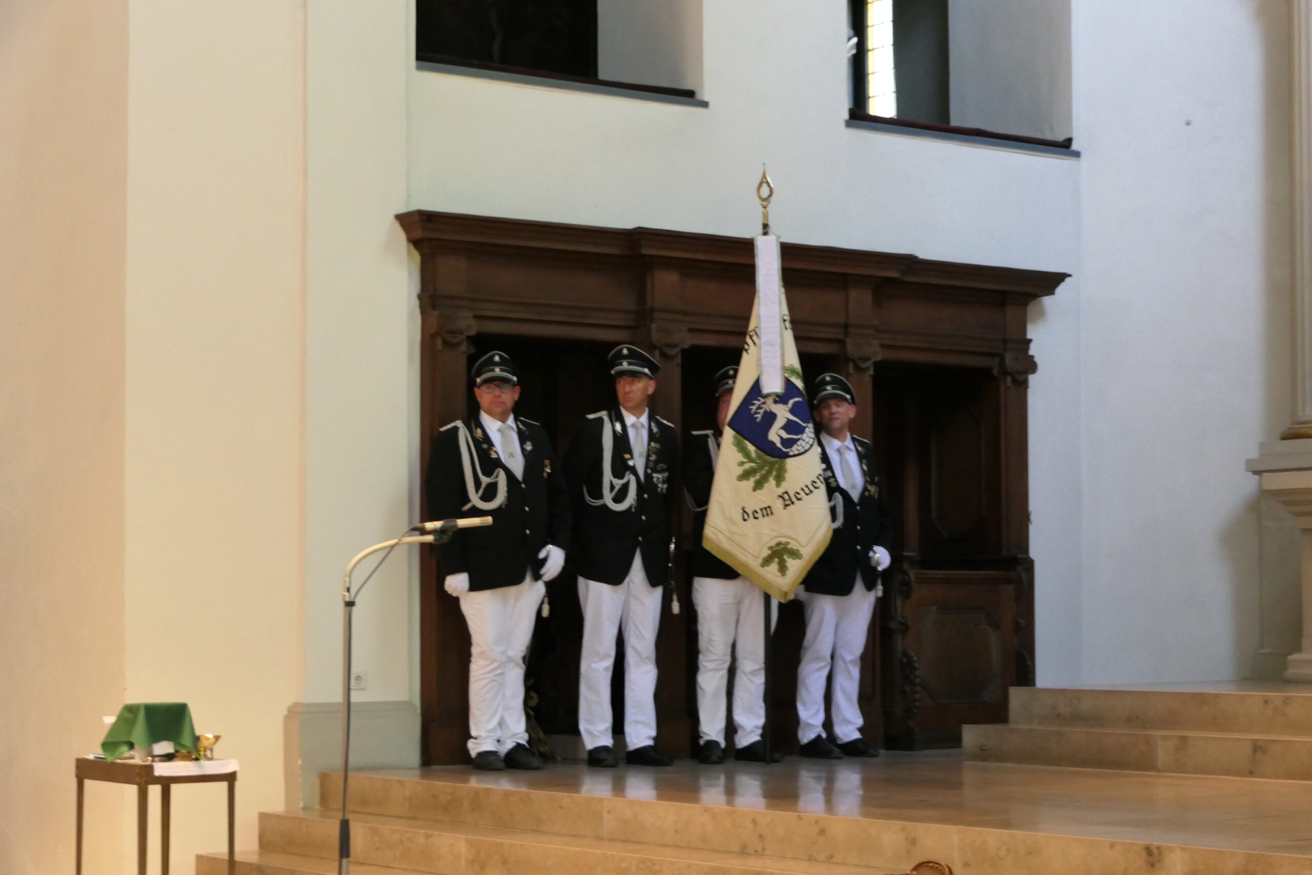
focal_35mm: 71
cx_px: 656
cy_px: 438
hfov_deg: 28.5
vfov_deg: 19.2
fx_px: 2588
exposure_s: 1/25
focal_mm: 26.2
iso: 1600
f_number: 3.9
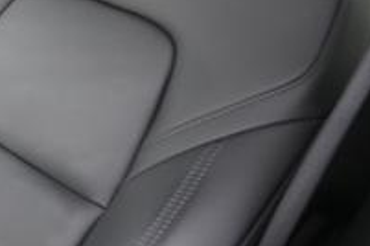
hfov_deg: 25.5
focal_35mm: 54
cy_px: 55
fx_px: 555
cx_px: -212
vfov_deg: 24.7
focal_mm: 17
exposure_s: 1/30
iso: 5000
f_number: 2.8
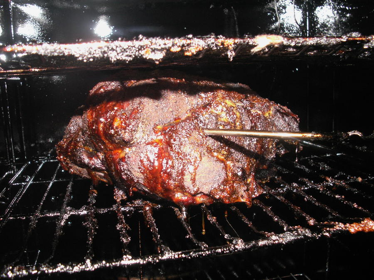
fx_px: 378
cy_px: 140
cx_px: 187
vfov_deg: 40.7
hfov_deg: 52.6
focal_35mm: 35
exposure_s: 1/40
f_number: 2.8
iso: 160
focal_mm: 5.86
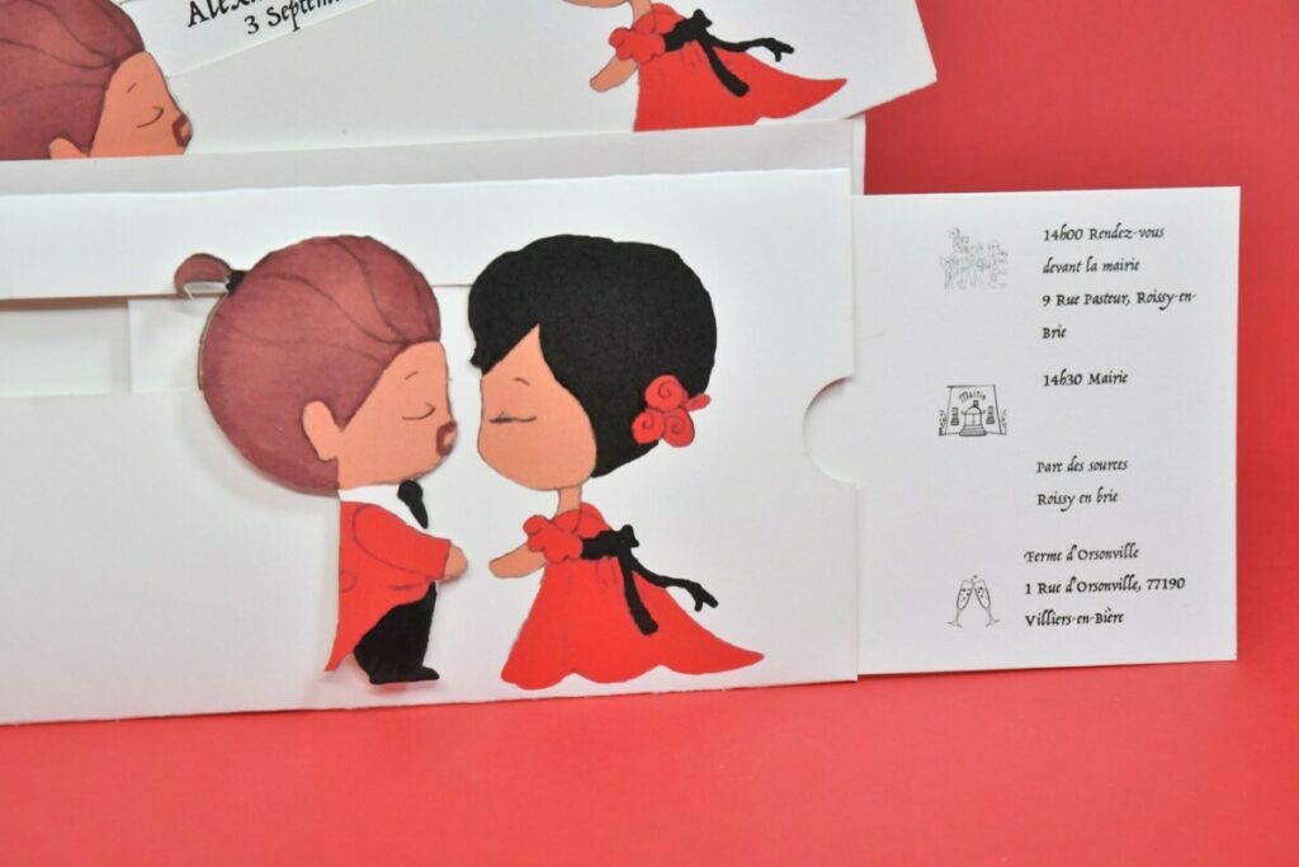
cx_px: 650
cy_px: 434
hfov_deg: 19.5
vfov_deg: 13.0
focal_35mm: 105
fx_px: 3789
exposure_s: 1/125
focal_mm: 70
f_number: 11
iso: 2000
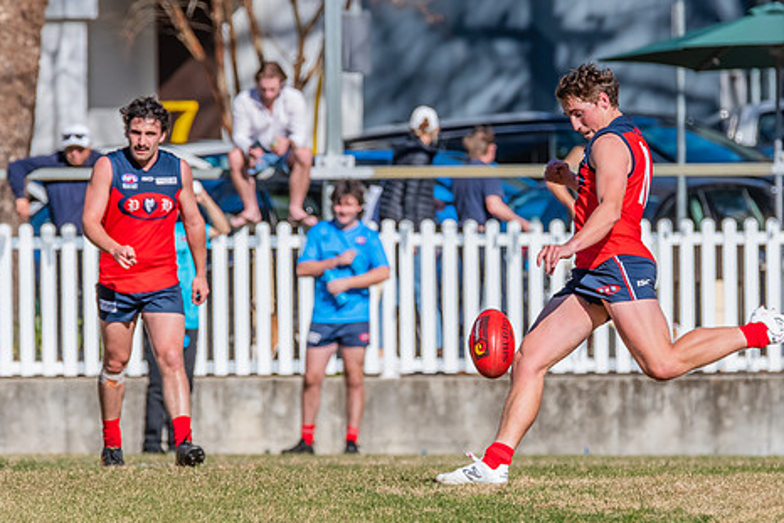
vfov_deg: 1.6
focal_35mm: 851
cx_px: 489
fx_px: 18538
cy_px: 237
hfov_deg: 2.4
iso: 800
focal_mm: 500
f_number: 13
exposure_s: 1/1600
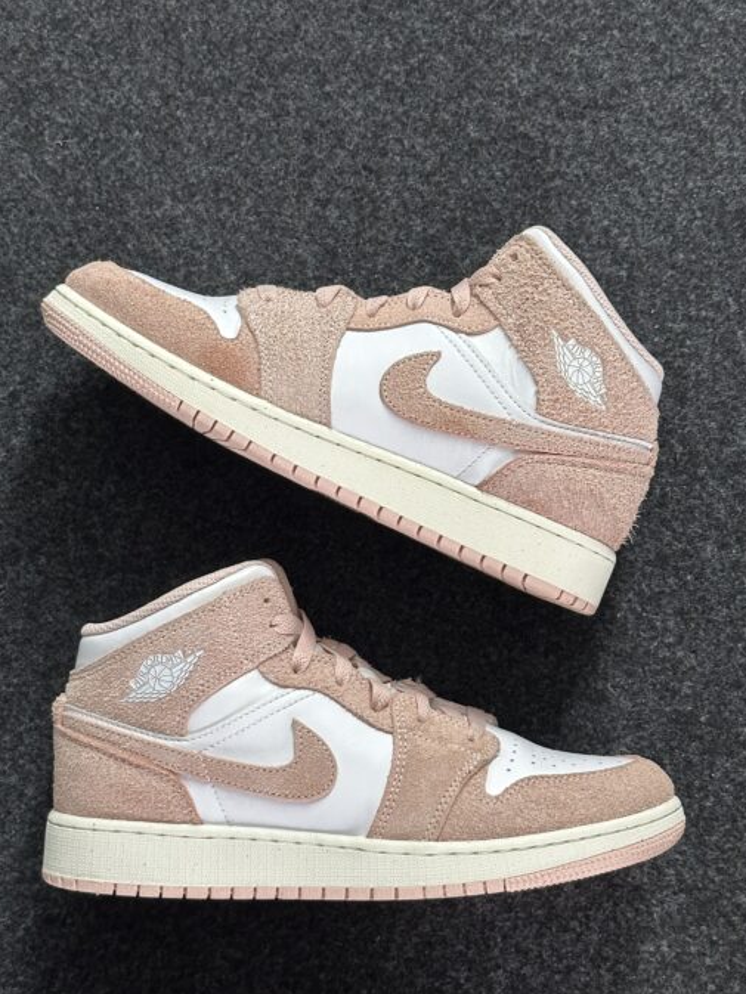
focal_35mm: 57
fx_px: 1637
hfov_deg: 25.7
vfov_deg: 33.7
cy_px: 584
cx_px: 349
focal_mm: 6.86
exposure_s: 1/50
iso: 200
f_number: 1.78
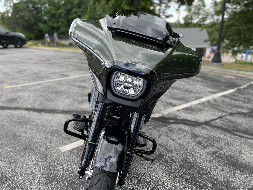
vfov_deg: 53.1
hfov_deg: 67.3
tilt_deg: -19.4
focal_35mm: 26
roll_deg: +0.6
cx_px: 126
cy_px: 95
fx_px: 190
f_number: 1.6
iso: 50
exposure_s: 1/618
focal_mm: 5.1
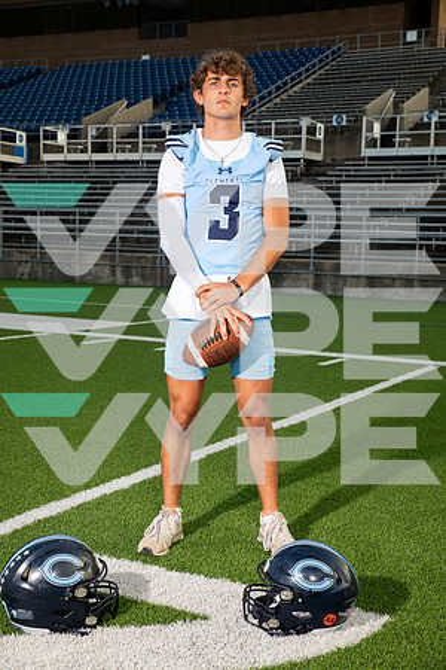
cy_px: 335
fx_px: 966
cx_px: 223
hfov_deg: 26.0
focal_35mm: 52
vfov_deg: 38.2
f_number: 7.1
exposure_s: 1/320
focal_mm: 52
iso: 160
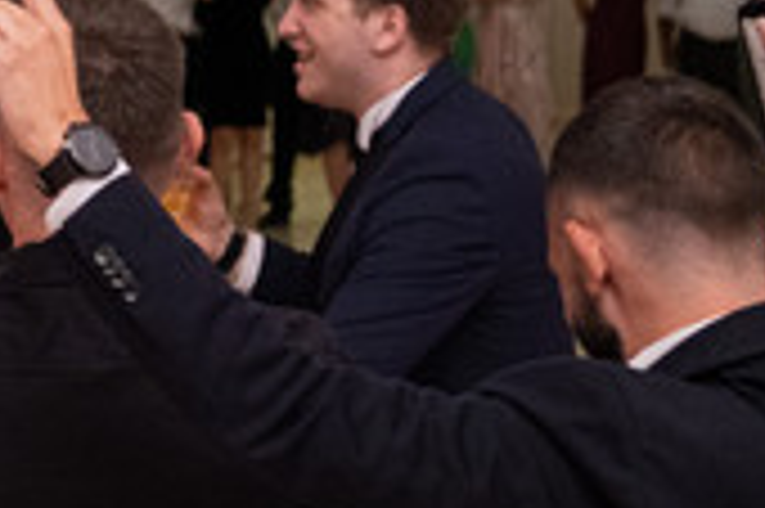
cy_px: -16
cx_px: -436
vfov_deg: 10.3
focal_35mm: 132
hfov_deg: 14.4
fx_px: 2802
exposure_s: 1/125
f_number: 2.2
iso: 1600
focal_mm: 23
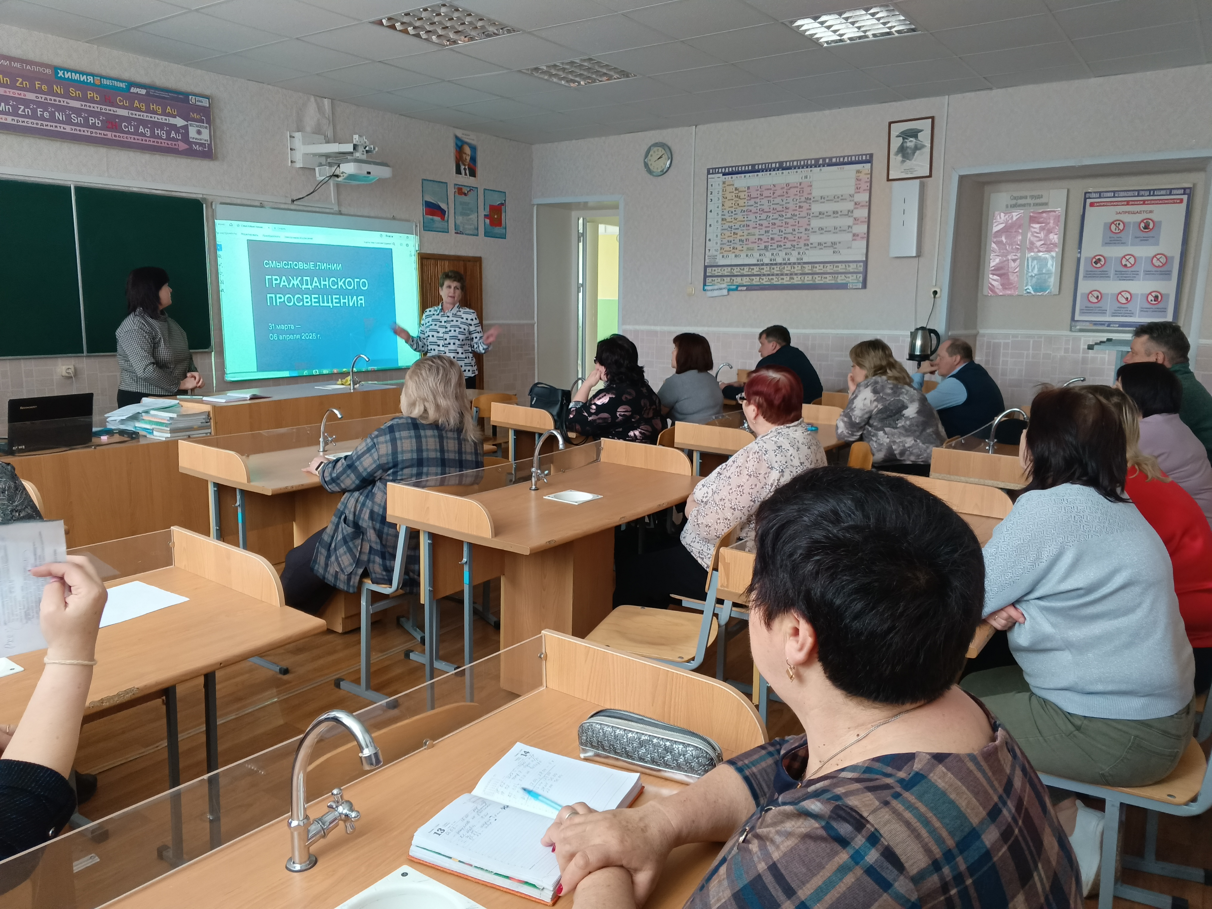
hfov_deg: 71.6
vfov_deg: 56.8
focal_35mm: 24
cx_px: 606
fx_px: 840
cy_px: 454
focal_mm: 4.09
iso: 319
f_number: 1.6
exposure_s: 1/33.3
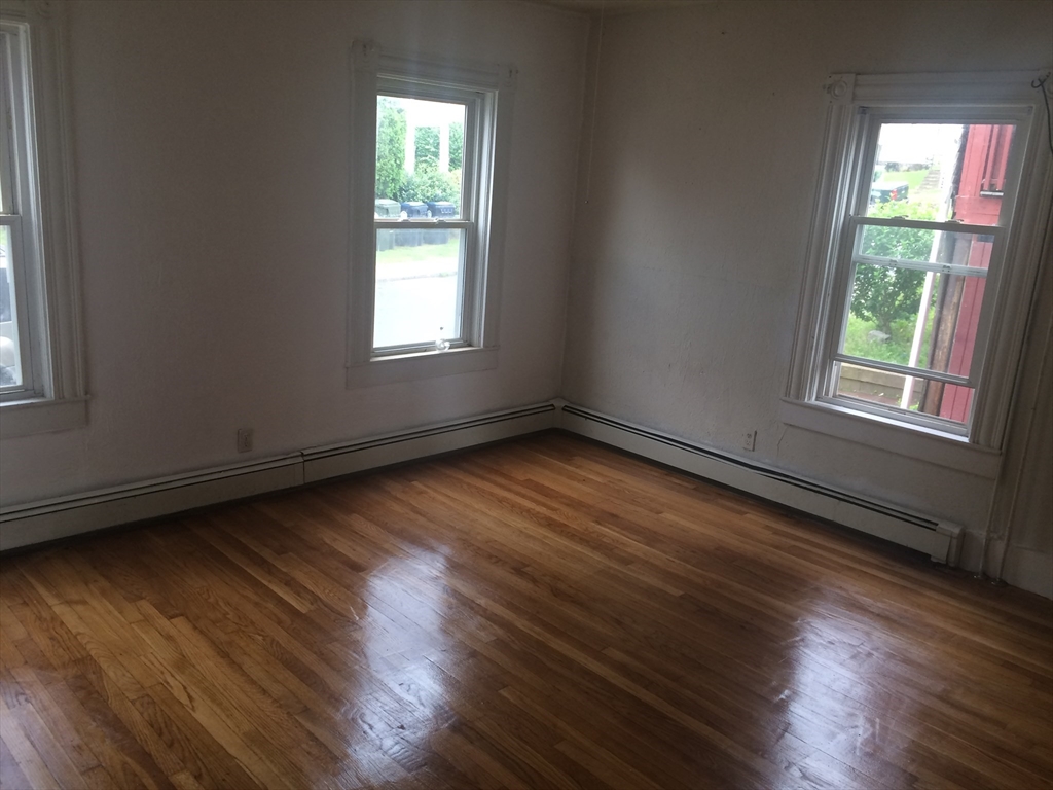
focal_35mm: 29
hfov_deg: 61.7
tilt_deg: -16.3
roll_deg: -5.0
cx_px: 526
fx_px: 882
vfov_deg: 48.2
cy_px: 395
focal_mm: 4.15
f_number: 2.2
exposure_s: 1/40
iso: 32
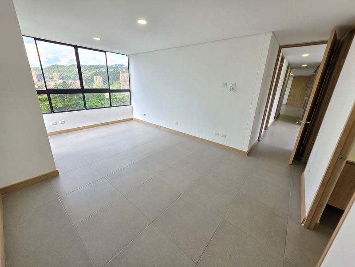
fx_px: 133
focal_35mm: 13
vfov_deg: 89.9
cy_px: 134
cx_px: 178
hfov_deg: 106.2
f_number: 1.9
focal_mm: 2.2
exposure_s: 1/120
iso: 50
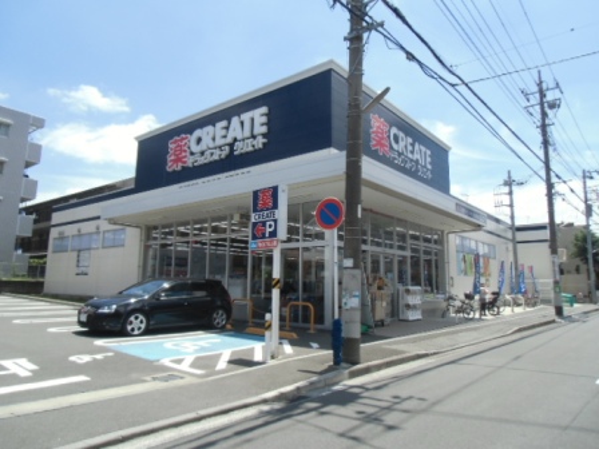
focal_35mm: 24
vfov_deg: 56.8
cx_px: 300
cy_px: 224
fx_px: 415
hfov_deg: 71.6
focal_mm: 4.24
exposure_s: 1/500
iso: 64
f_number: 3
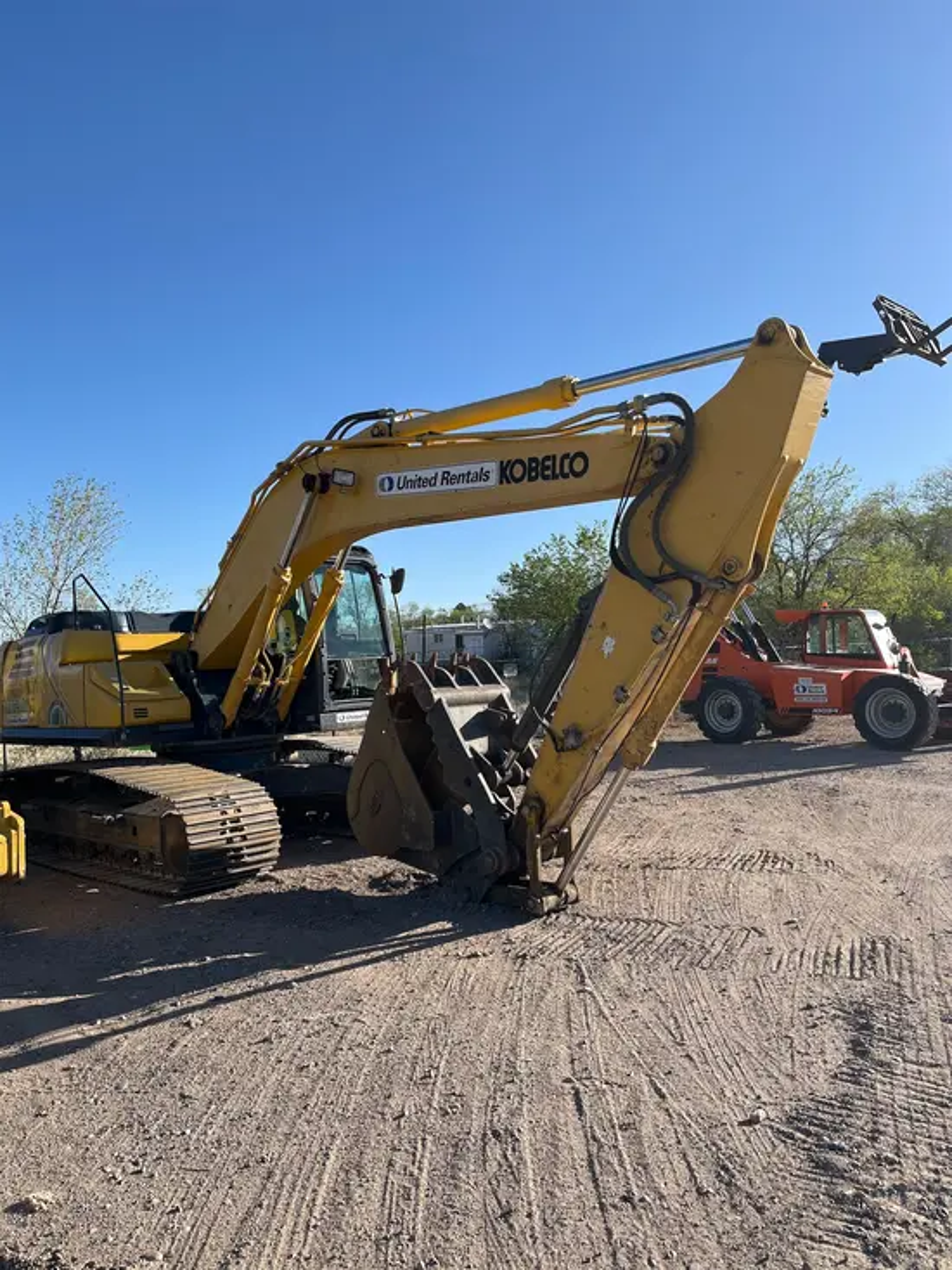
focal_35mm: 26
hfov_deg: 53.1
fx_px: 953
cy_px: 635
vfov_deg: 67.3
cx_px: 476
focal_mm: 5.1
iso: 50
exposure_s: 1/2179
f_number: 1.6
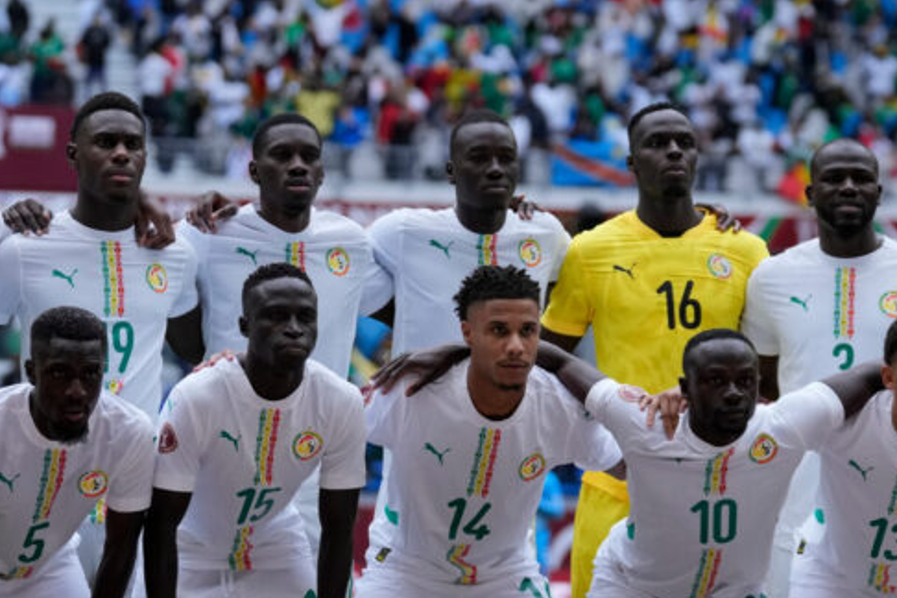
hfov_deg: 8.9
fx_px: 5780
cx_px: 360
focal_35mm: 232
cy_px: 363
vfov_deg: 5.9
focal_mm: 110
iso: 1000
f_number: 3.2
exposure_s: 1/1600
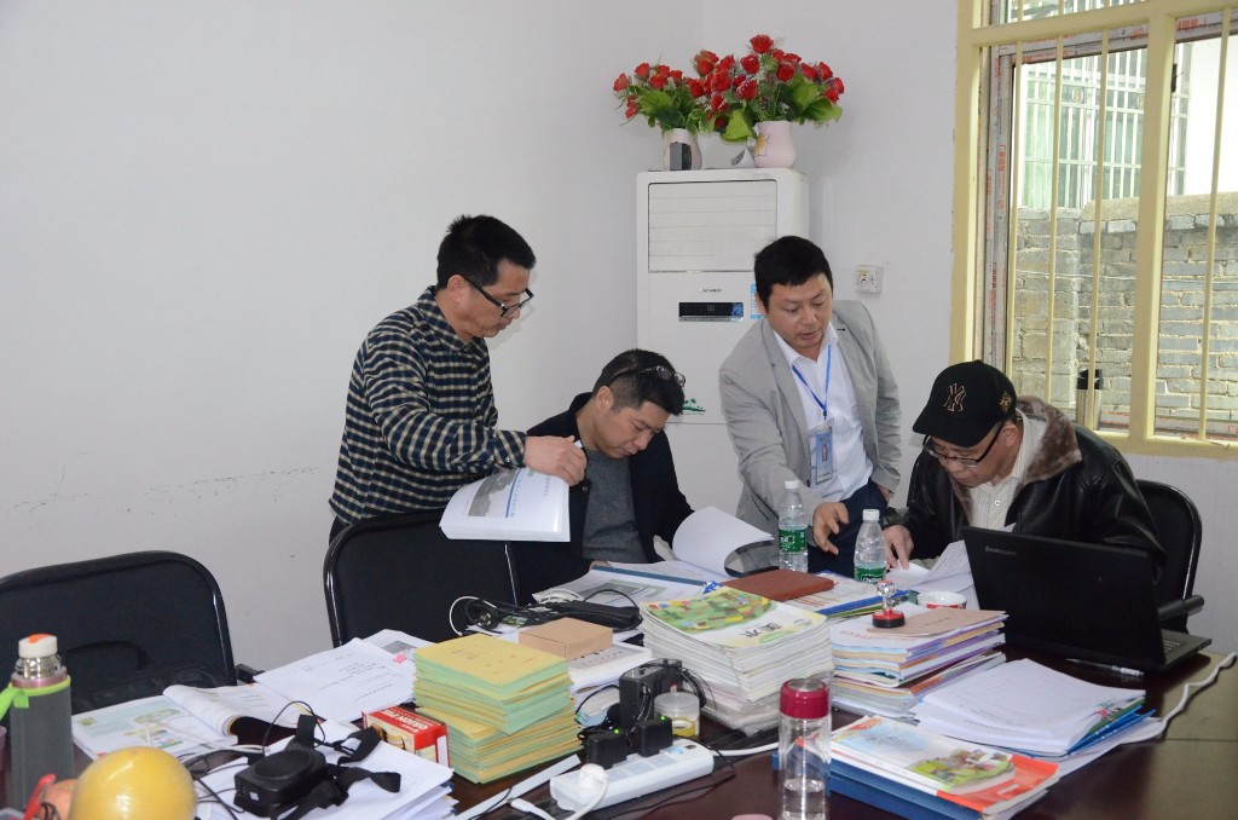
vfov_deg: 35.3
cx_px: 619
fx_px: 1287
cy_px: 410
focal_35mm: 38
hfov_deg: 51.4
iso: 4500
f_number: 4.5
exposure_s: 1/160
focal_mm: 25
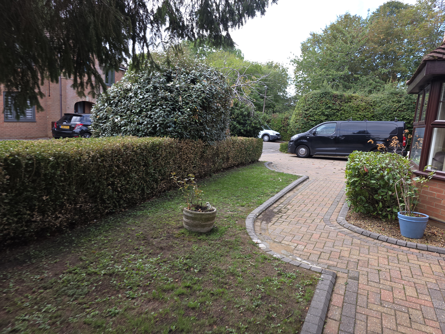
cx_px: 222
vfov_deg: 58.9
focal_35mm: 23
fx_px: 296
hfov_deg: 73.9
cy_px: 167
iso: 12
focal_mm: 6.3
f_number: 1.7
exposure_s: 1/142
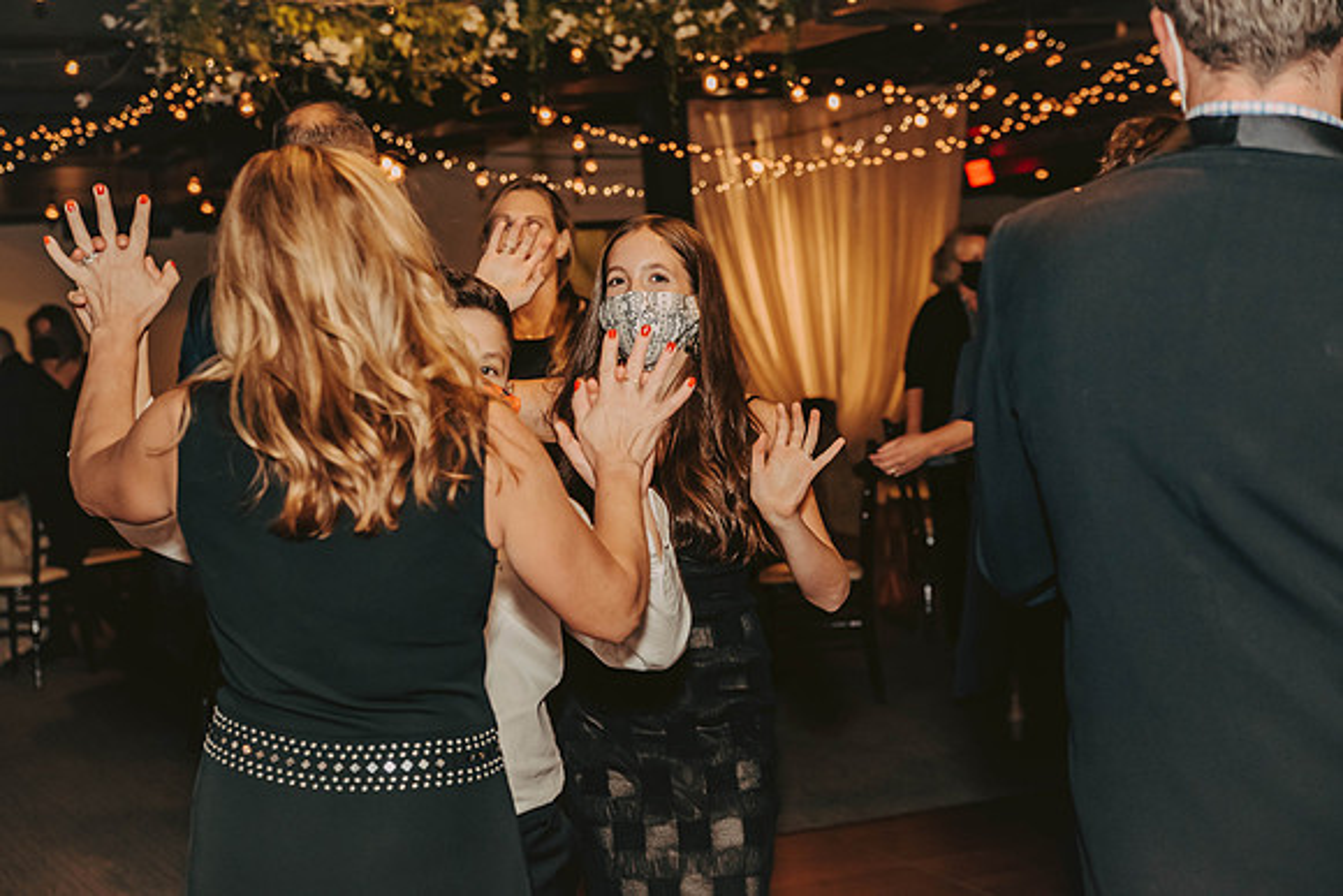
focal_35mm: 65
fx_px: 2425
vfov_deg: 20.9
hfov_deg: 31.0
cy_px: 448
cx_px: 672
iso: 1250
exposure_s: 1/125
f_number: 4.5
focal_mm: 65
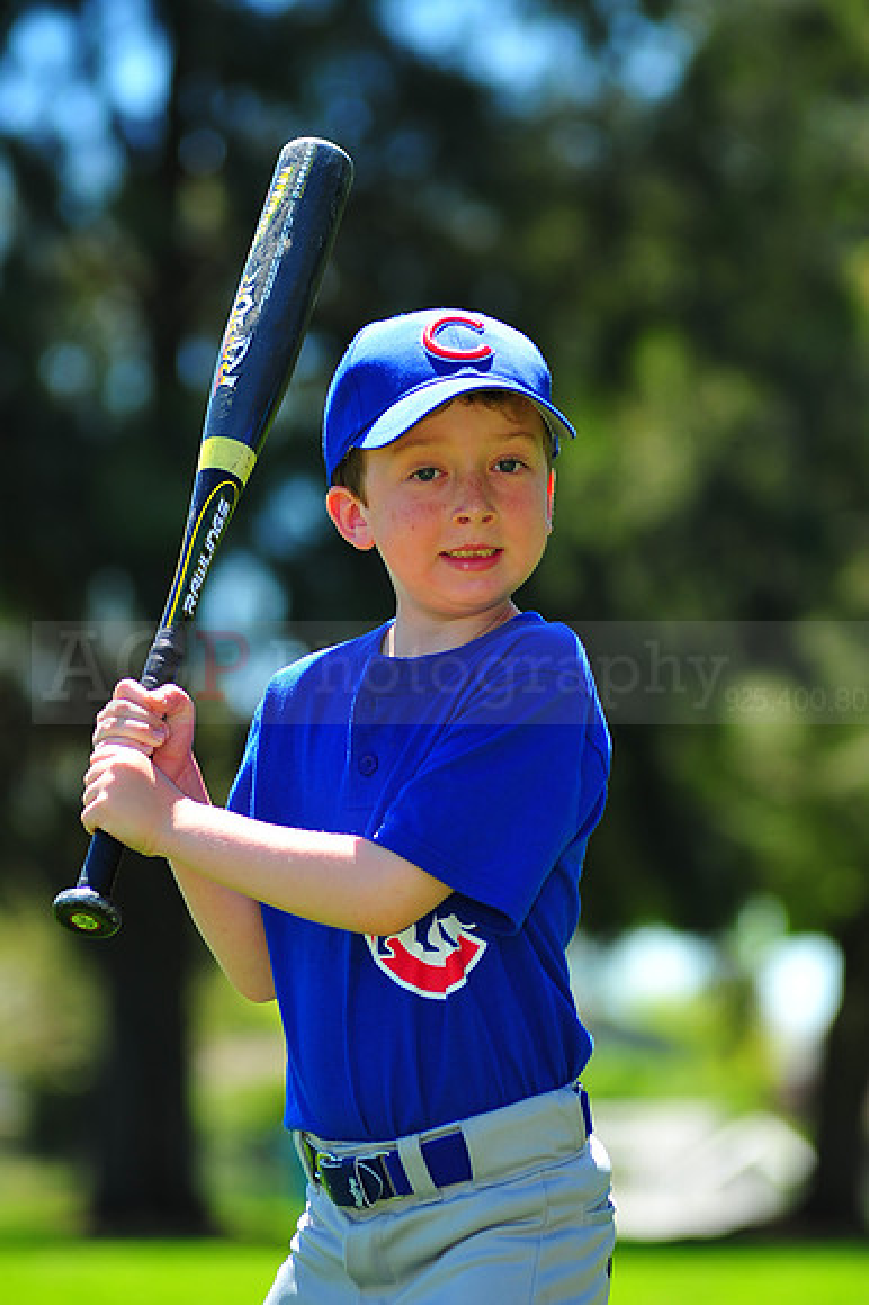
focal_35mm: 180
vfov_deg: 11.4
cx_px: 434
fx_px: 6525
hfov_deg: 7.6
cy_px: 652
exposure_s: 1/500
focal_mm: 180
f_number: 5
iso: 200
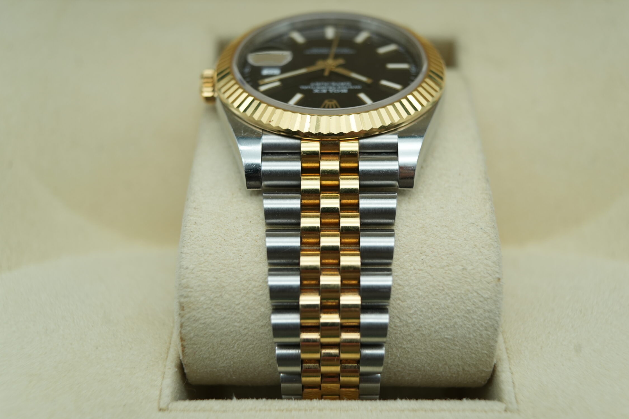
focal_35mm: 40
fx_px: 699
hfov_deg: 48.4
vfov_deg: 33.4
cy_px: 188
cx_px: 331
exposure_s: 1/250
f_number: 5
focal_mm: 35
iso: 400
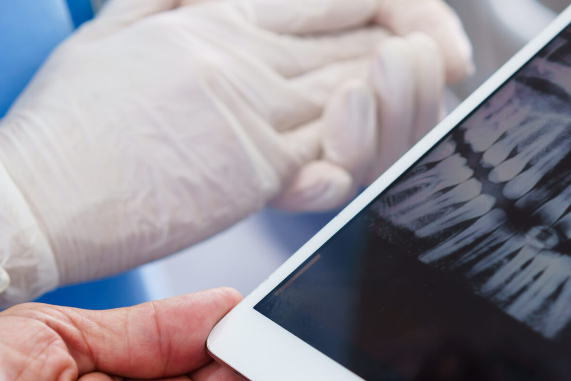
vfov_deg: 11.6
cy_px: 231
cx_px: 565
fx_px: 1872
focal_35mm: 118
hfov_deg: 17.0
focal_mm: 55
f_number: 3.2
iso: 100
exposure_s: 1/100
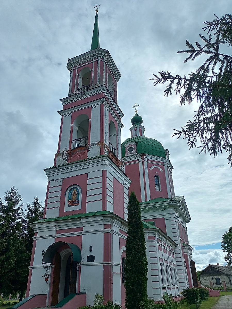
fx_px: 250
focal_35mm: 28
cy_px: 154
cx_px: 116
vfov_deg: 63.4
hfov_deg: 49.7
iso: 119
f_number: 1.8
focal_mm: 4.69
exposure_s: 1/10638
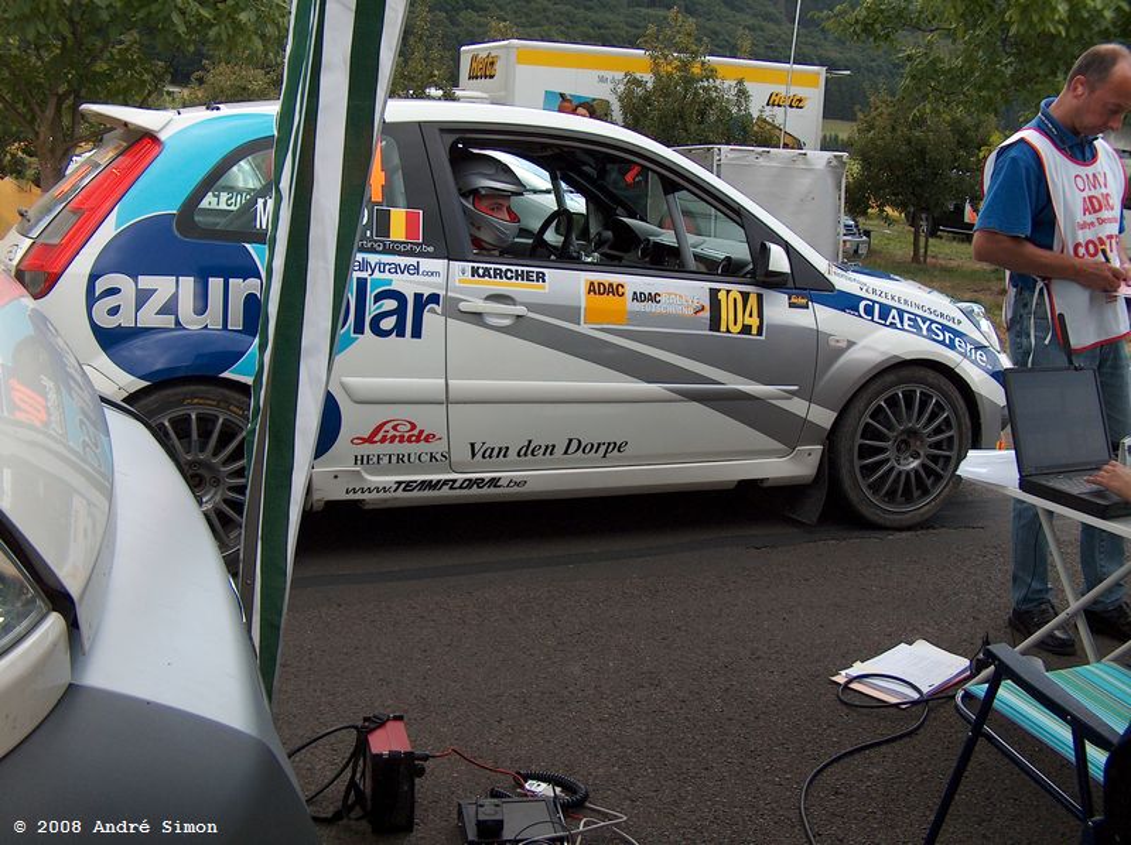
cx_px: 566
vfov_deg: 38.6
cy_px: 422
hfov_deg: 50.2
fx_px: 1207
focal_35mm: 37
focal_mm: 7.6
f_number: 3.4
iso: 200
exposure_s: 1/441
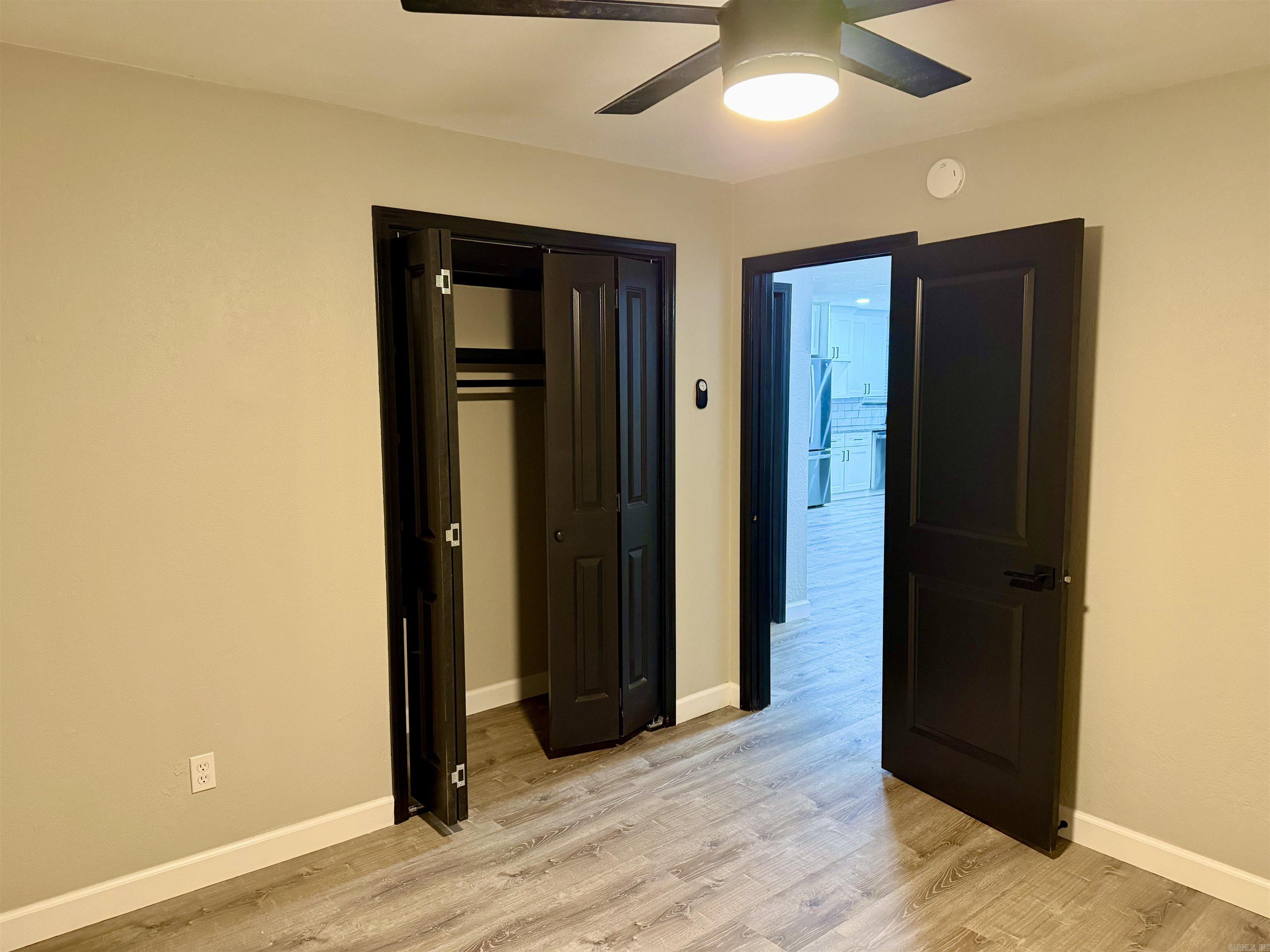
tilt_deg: -5.5
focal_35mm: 24
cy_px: 476
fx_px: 881
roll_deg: -0.7
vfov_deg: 56.8
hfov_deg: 71.6
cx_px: 635
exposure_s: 1/60
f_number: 1.78
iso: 500
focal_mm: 6.76
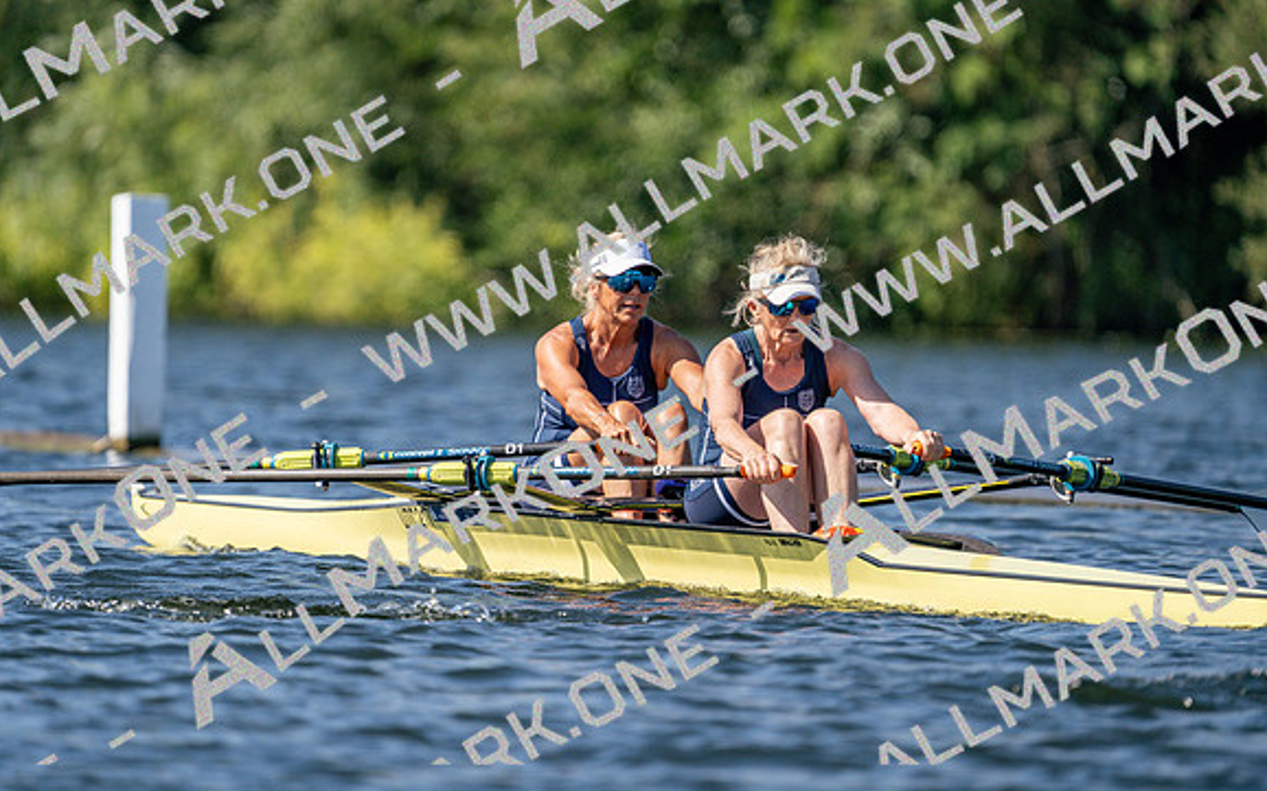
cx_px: 634
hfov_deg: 3.4
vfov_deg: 2.1
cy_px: 389
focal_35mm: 614
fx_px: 21197
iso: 320
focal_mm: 600
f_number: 6.3
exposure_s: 1/2000
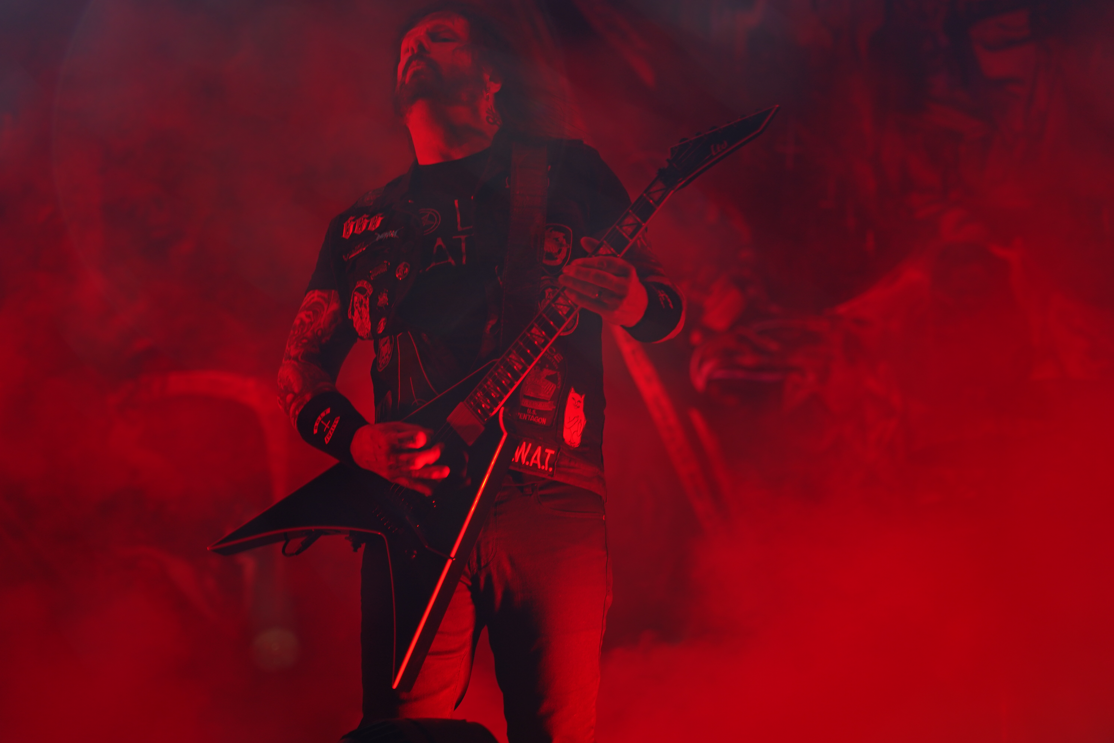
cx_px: 557
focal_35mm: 105
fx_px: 3249
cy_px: 372
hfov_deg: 19.5
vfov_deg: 13.0
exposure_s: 1/125
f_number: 4
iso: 200
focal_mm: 105
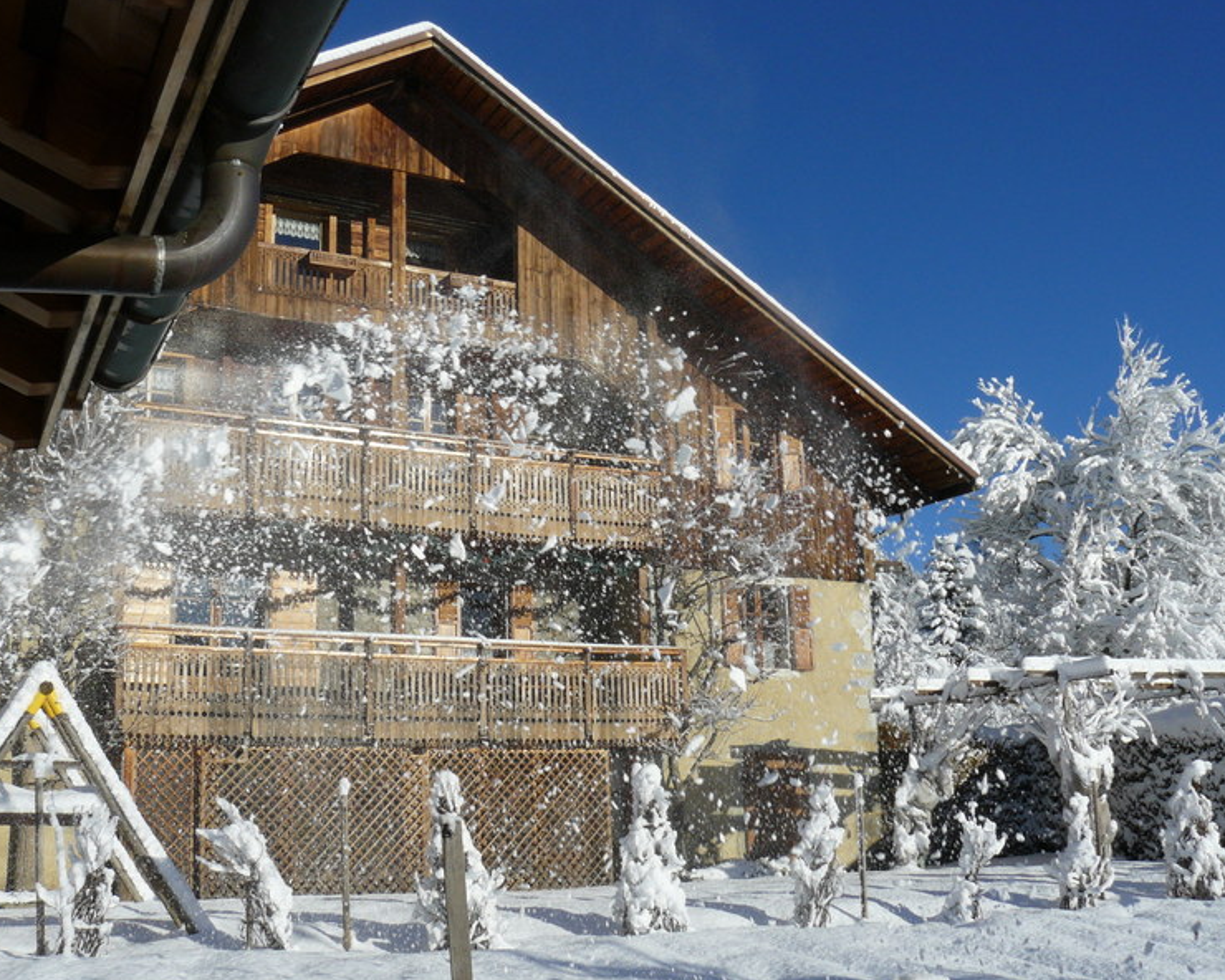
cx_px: 584
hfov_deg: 47.9
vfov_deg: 39.2
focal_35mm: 38
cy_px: 490
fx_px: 1378
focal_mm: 6
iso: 100
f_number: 7.1
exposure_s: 1/500
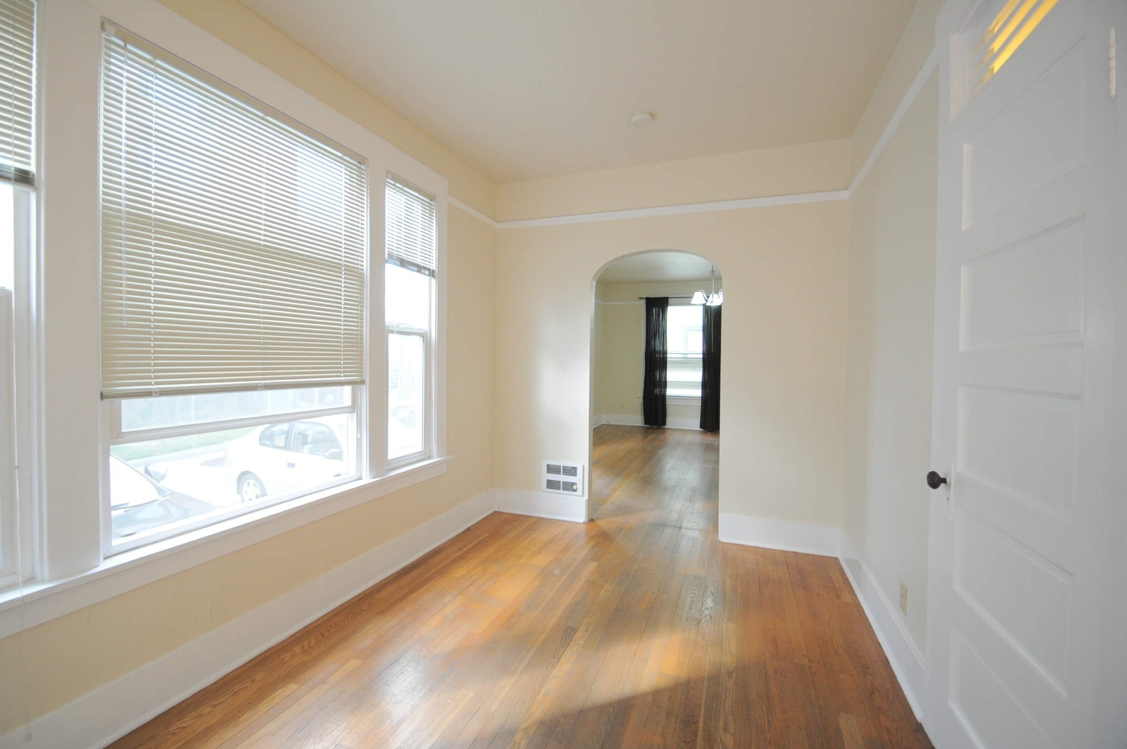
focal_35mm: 15
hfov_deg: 100.5
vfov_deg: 77.2
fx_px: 469
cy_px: 374
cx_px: 564
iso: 800
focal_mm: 10
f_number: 4
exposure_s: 1/60
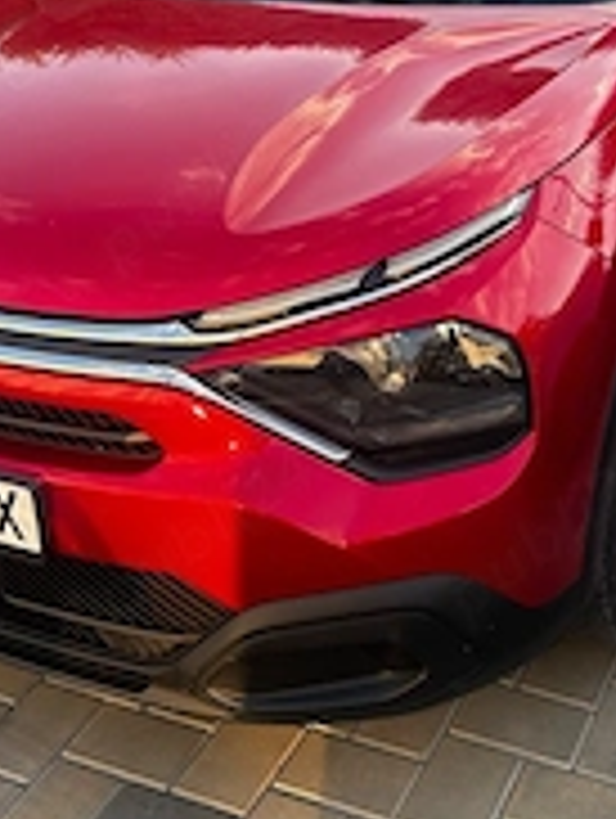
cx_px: 333
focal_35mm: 57
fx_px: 1349
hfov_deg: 25.7
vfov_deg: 33.1
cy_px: 212
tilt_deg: -22.1
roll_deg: +0.9
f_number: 1.5
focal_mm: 5.7
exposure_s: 1/227
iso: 40
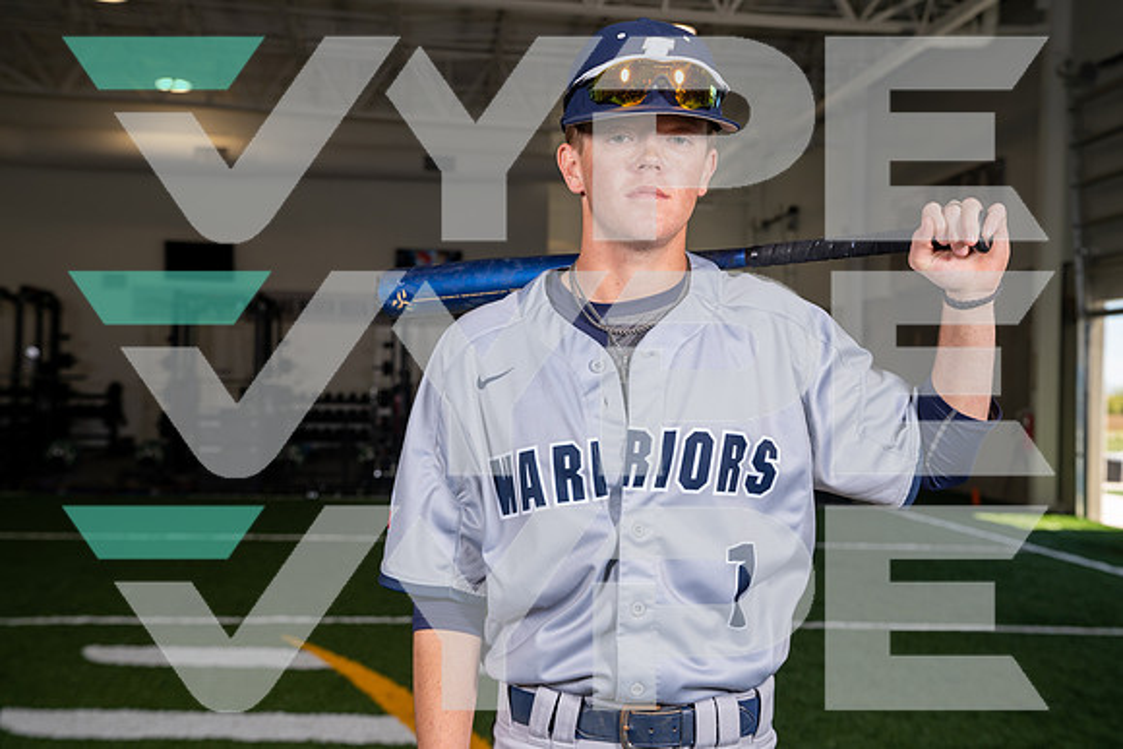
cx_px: 562
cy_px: 374
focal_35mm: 48
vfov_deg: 28.1
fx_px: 1498
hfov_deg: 41.1
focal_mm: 48
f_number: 5.6
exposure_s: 1/200
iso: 200
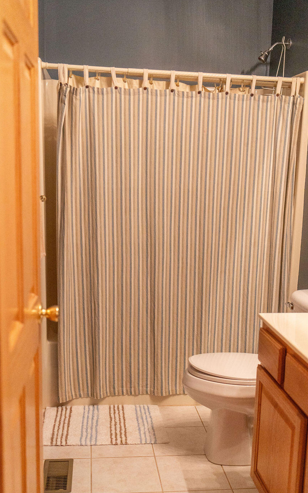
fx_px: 537
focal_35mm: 40
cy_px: 268
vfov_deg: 49.2
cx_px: 157
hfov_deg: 32.0
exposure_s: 1/400
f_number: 2.5
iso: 1250
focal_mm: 35
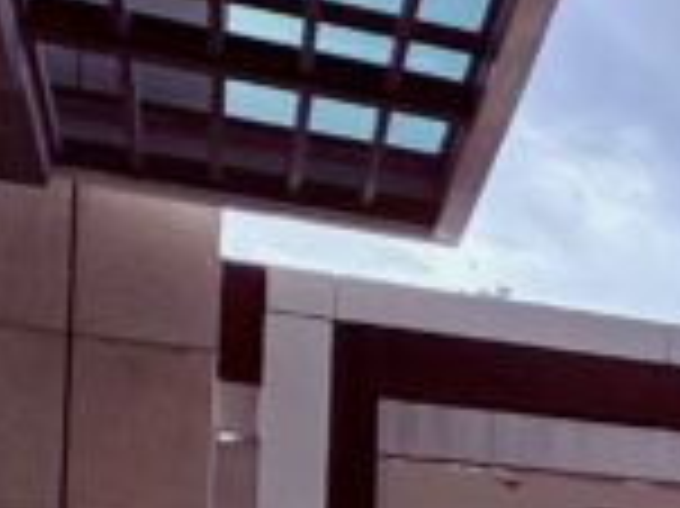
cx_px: 2225
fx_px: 1865
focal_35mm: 95
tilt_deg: +3.1
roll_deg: +1.5
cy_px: 737
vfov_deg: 14.6
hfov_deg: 10.4
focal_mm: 2.22
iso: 50
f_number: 2.2
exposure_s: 1/559
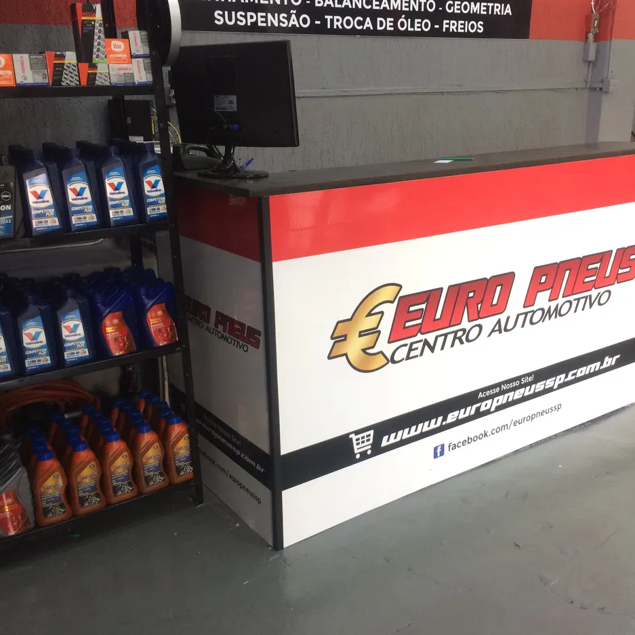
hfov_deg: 47.2
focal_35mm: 35
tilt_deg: -20.7
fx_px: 726
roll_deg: -1.2
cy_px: 314
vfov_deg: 47.2
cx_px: 335
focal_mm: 4.15
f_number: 2.2
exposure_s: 1/30
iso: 100
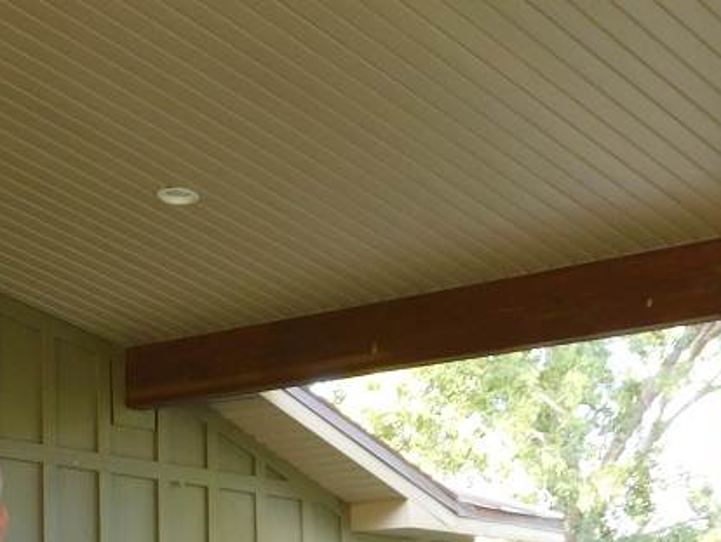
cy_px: 533
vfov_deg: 16.3
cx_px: -21
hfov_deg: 21.2
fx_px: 1855
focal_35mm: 89
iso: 200
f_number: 3.6
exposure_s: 1/30
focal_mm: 7.1
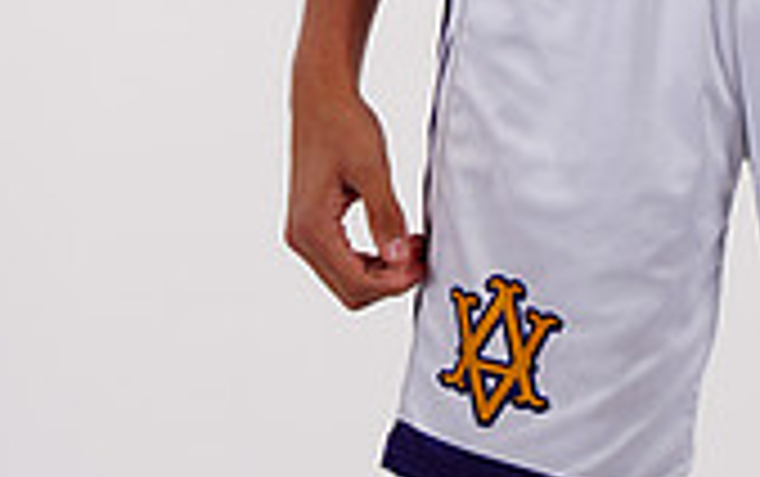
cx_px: 699
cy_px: -662
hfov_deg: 3.4
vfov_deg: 2.1
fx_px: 12730
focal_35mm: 614
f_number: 9
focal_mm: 176
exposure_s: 1/500
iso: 200
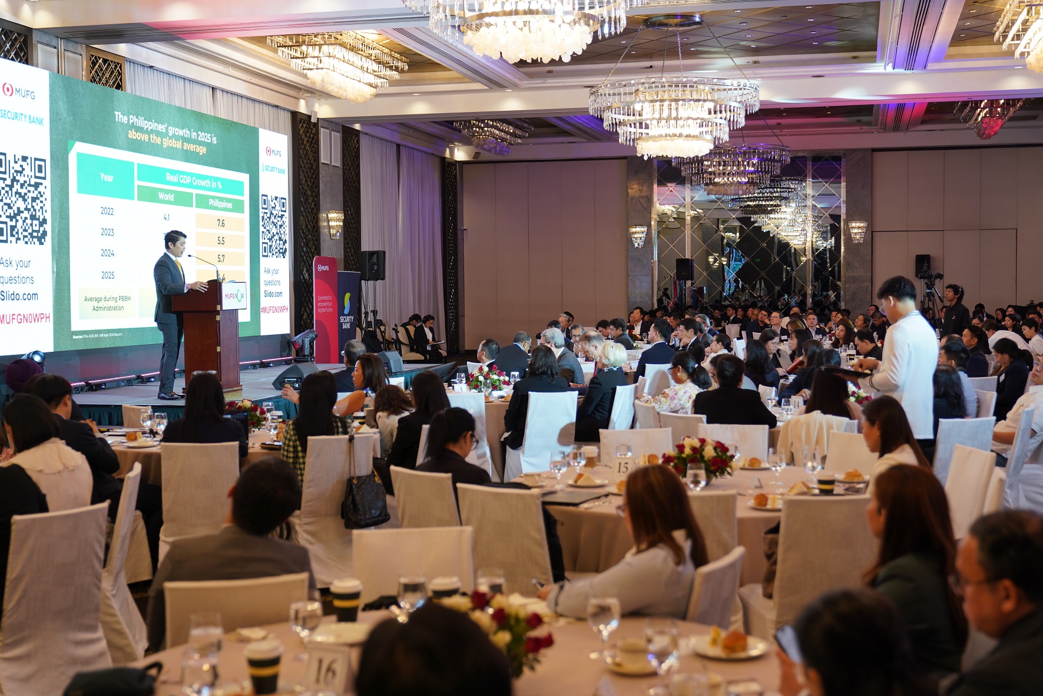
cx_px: 522
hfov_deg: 42.7
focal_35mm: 46
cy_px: 348
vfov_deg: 29.2
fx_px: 1333
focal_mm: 46
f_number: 2.8
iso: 640
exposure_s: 1/160
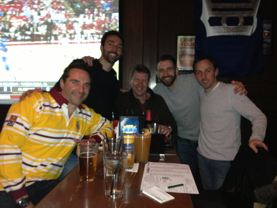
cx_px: 138
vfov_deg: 42.9
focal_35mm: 33
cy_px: 104
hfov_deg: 55.4
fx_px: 264
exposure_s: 1/16
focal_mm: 4.13
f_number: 2.4
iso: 500
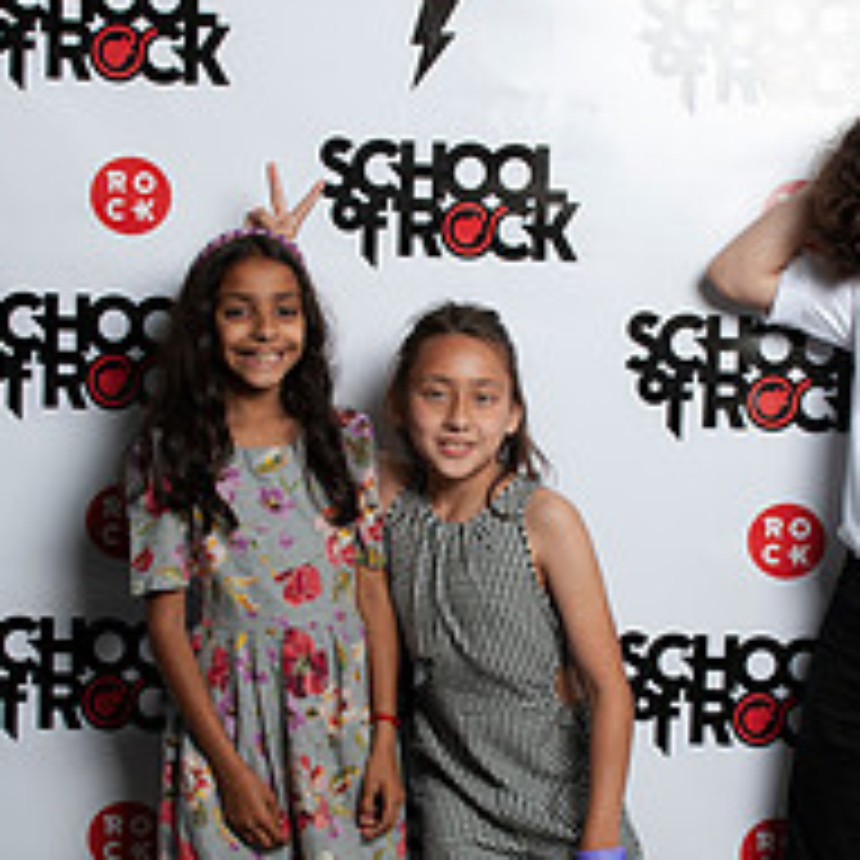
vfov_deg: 21.2
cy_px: 626
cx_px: 511
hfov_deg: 21.4
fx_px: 2277
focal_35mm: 81
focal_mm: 27
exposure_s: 1/160
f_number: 5.6
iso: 100
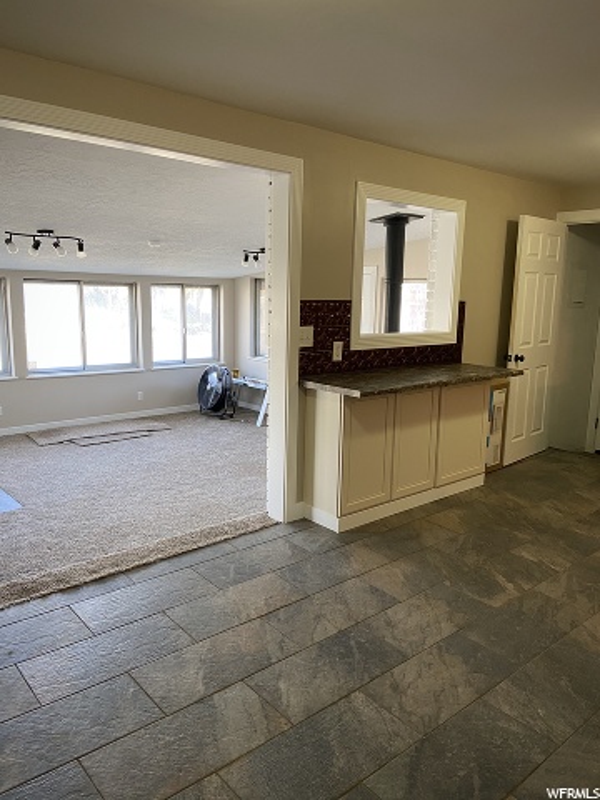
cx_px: 300
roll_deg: -0.6
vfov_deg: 67.3
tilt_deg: -9.5
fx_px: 601
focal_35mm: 26
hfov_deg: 53.1
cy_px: 400
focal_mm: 4.25
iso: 125
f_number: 1.8
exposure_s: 1/60
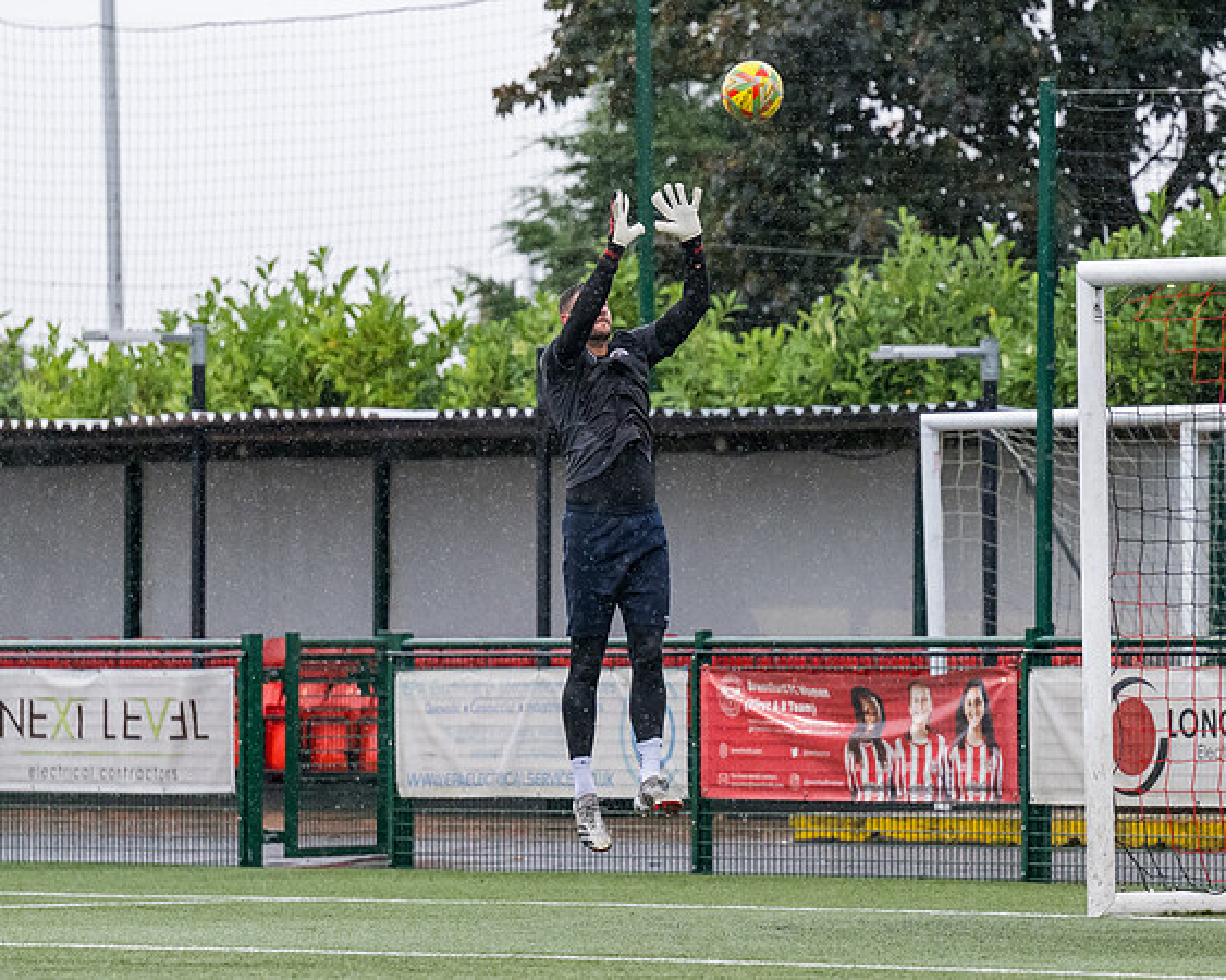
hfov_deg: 5.6
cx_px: 784
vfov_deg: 4.5
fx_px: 12591
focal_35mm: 347
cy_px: 590
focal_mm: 165
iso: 2000
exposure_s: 1/1600
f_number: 2.8
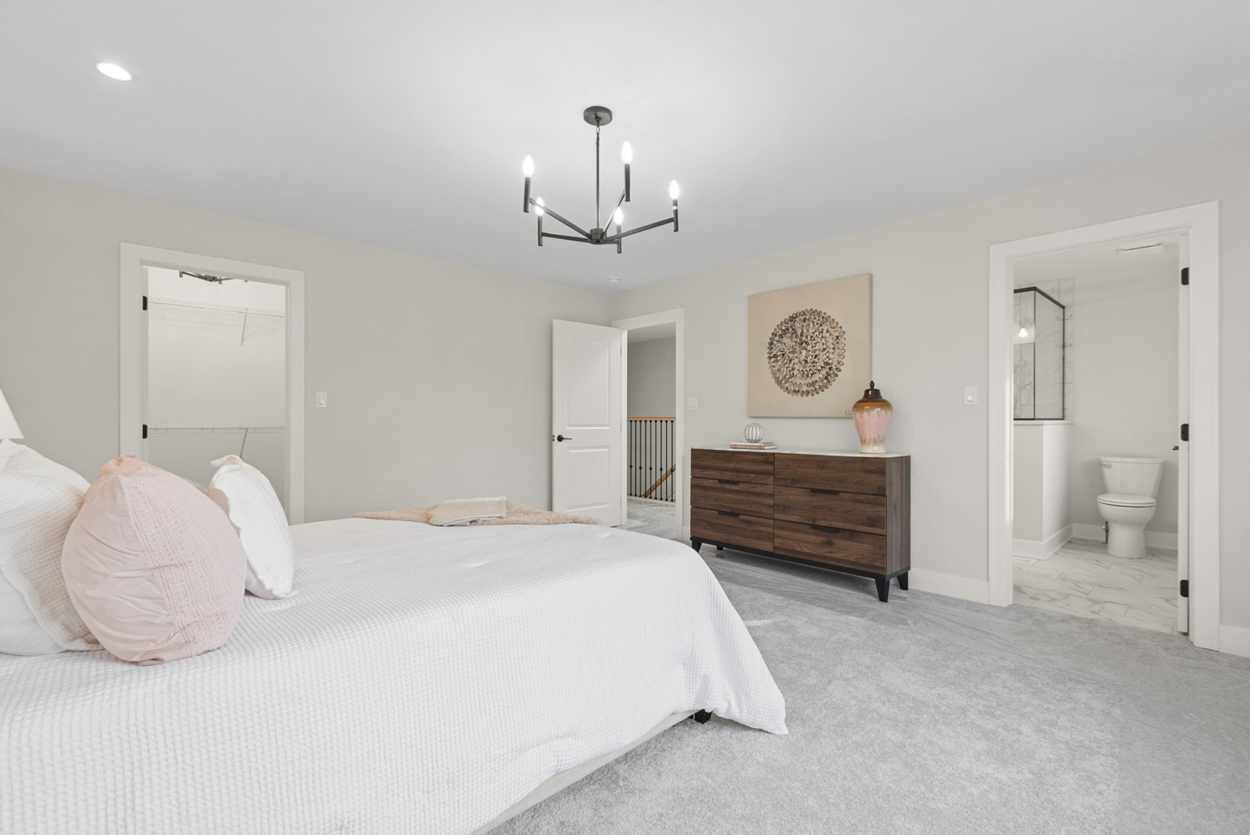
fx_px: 521
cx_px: 625
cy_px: 418
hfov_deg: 100.4
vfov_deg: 77.4
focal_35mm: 15
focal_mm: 10
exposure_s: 1/13
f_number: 7.1
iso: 250
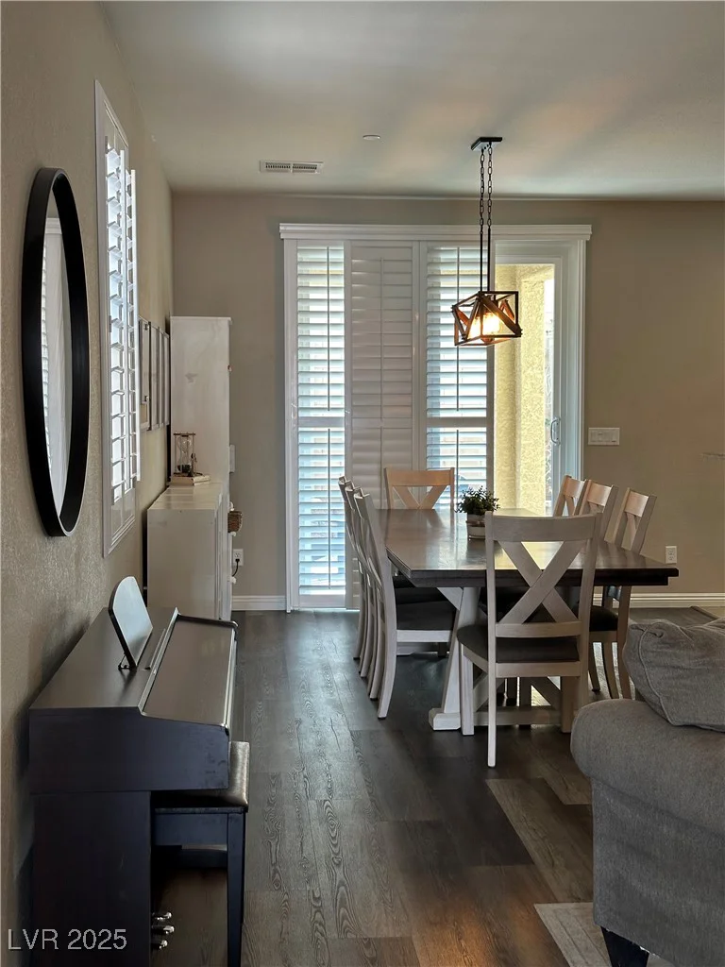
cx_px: 362
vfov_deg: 39.7
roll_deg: -0.6
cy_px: 484
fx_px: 1340
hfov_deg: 30.3
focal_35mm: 48
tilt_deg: -2.3
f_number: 1.78
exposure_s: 1/60
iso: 64
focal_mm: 6.86
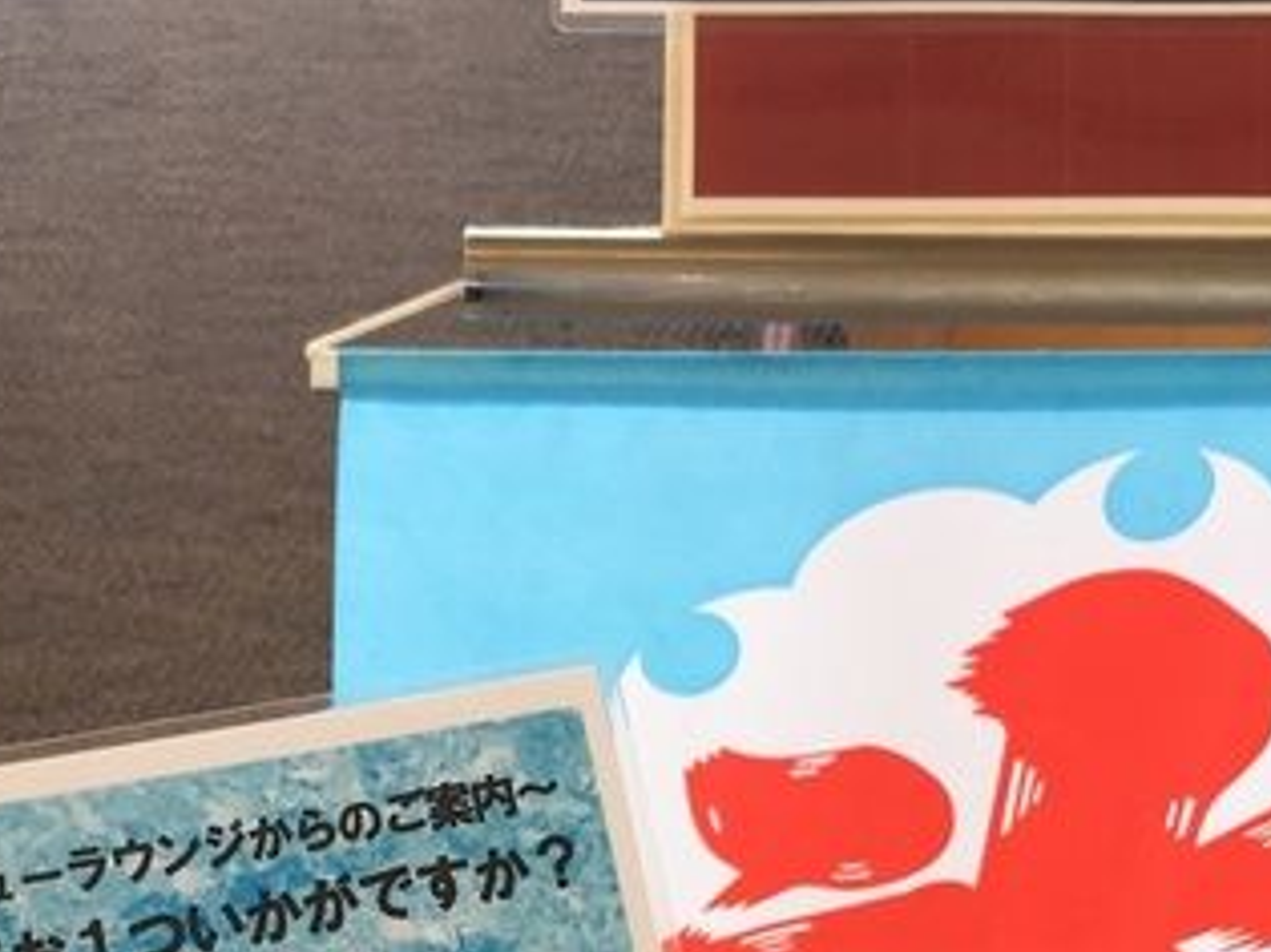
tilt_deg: -44.2
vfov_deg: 18.7
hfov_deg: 25.6
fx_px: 2753
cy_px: 1091
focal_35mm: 75
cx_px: 293
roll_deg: -0.2
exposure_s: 1/60
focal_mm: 4.15
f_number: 2.2
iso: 25
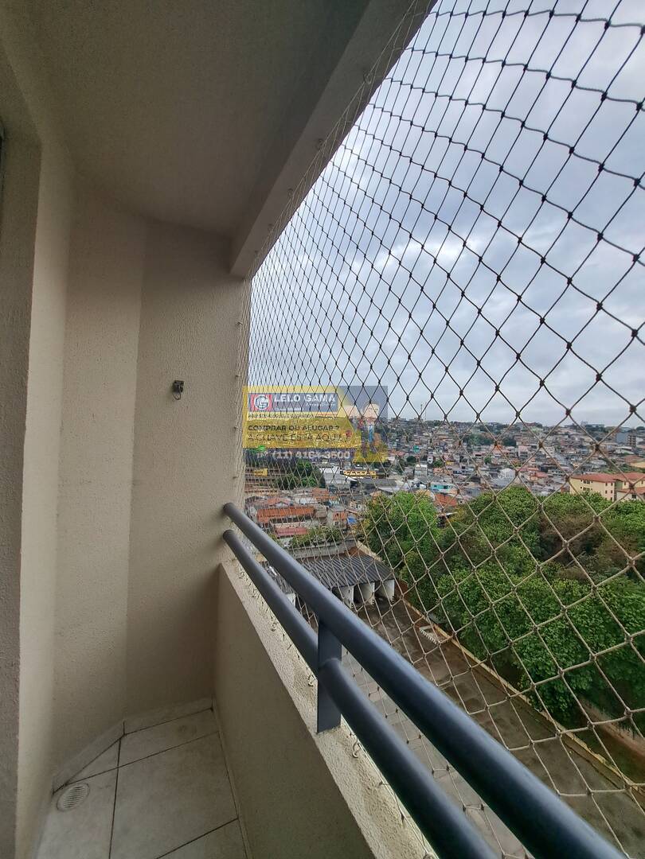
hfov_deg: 89.9
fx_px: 323
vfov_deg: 106.2
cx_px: 322
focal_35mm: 13
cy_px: 430
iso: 50
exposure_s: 1/602
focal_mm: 1.74
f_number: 2.2
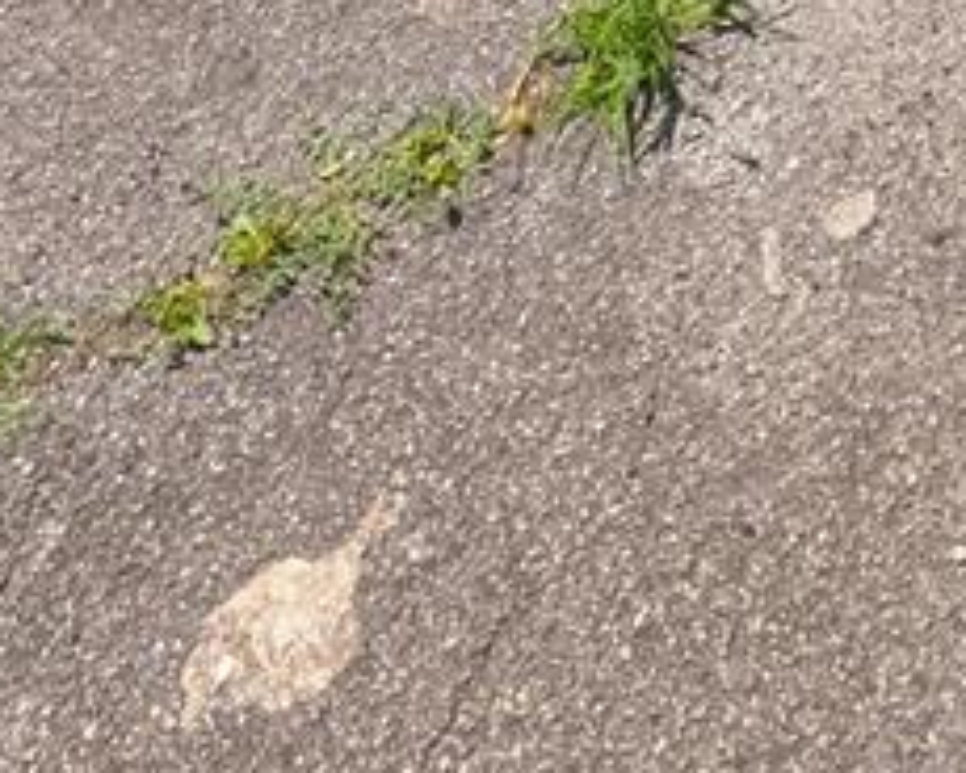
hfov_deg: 31.7
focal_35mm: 52
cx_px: 1071
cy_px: -811
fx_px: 1487
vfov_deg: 18.2
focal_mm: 2.02
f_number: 1.7
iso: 50
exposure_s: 1/2342
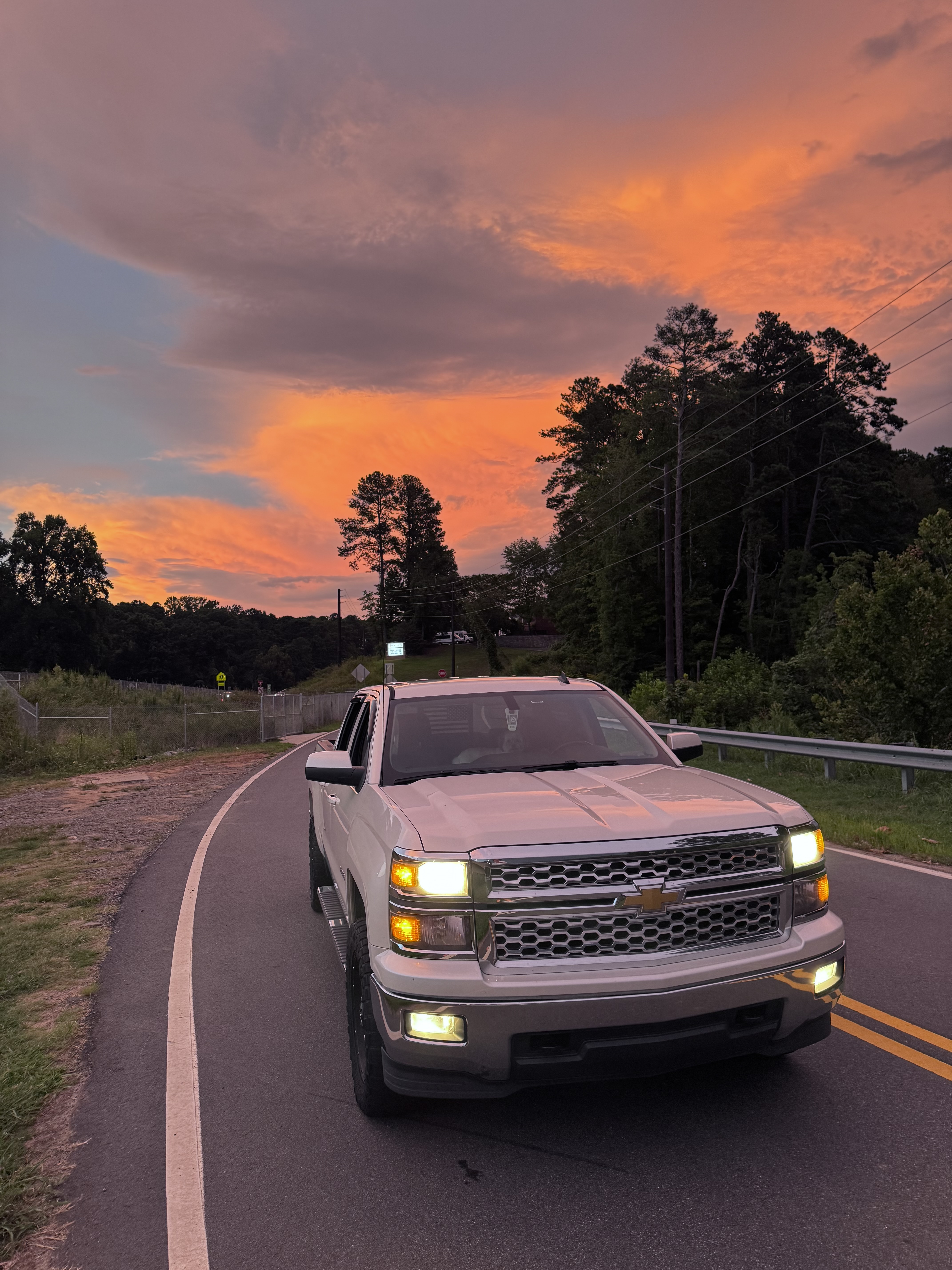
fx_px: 880
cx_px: 476
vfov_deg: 71.6
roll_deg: +2.7
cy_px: 635
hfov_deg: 56.8
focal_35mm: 24
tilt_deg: +7.7
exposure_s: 1/89
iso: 200
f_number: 1.78
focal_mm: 6.76
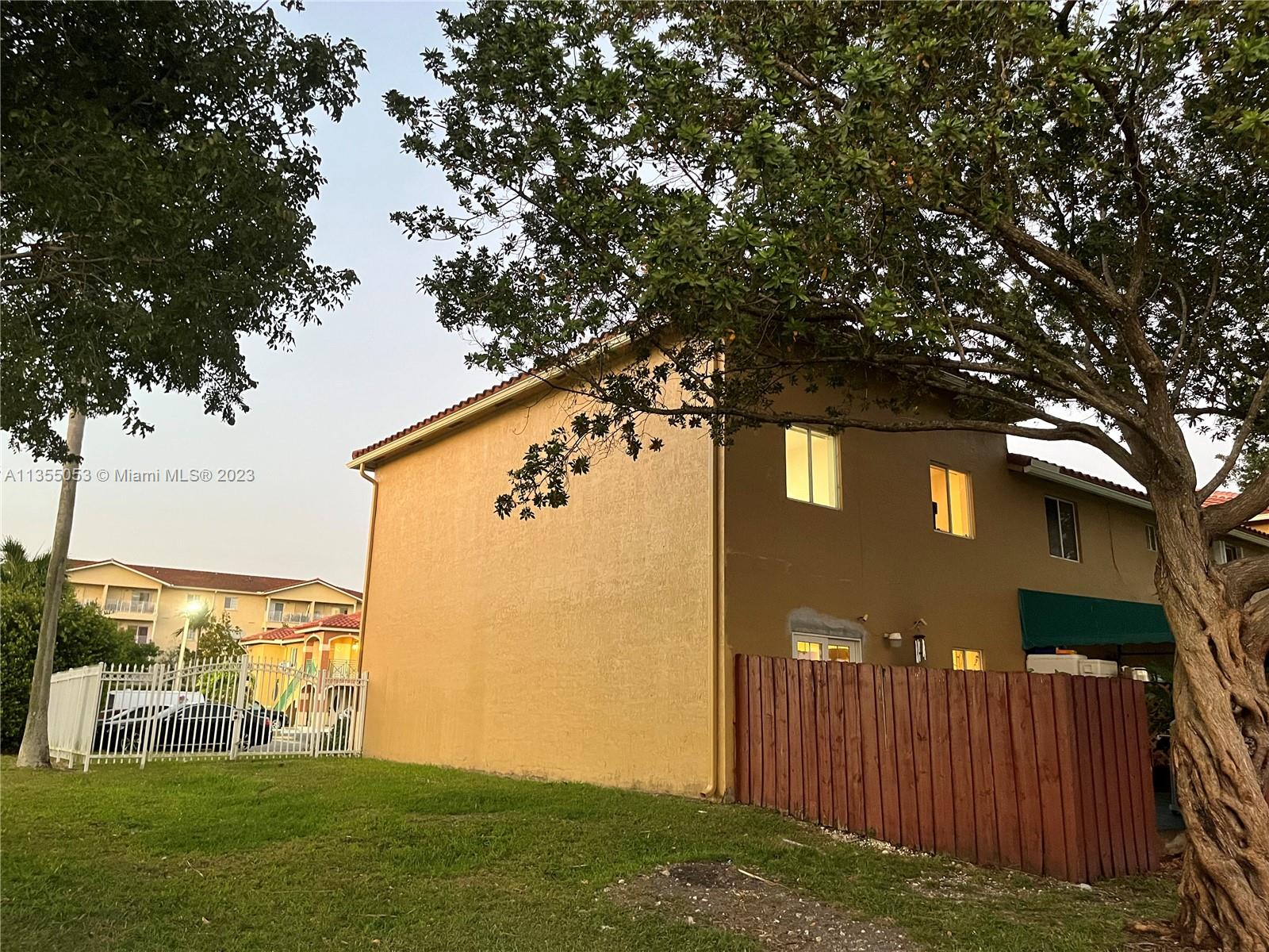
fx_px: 953
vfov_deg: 53.1
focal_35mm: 26
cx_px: 634
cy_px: 476
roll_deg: -0.7
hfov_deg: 67.3
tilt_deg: +14.6
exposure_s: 1/60
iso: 500
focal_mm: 5.1
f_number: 1.6
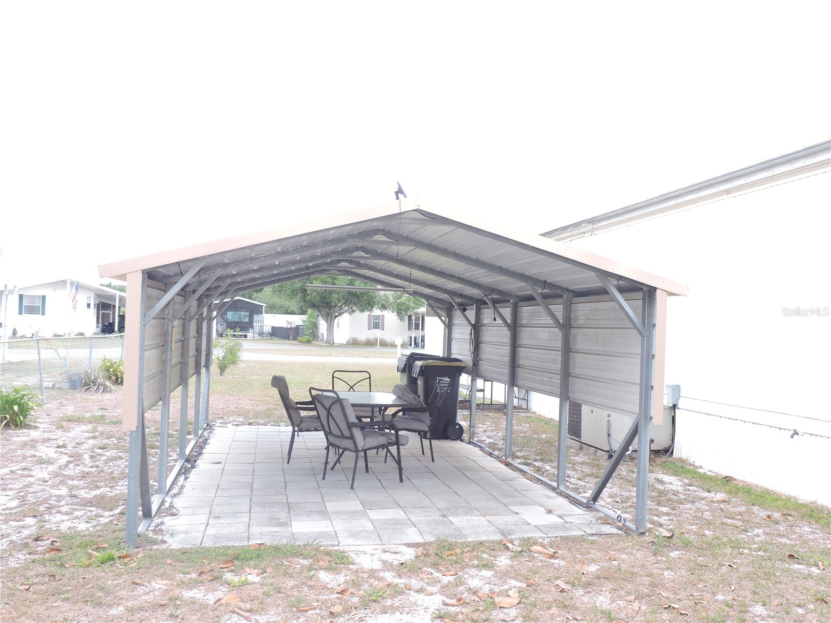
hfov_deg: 60.0
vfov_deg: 46.8
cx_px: 416
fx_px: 720
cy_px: 312
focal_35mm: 30
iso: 100
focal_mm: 5.4
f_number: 3.1
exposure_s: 1/125
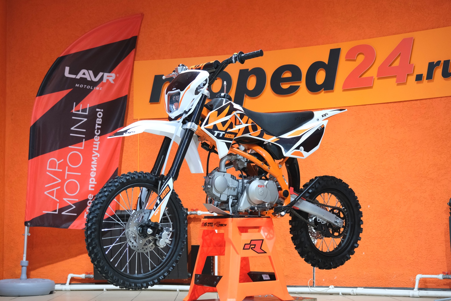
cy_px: 150
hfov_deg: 33.9
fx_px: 739
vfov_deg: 23.0
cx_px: 226
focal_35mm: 59
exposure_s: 1/100
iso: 2000
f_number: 4
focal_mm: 39.3
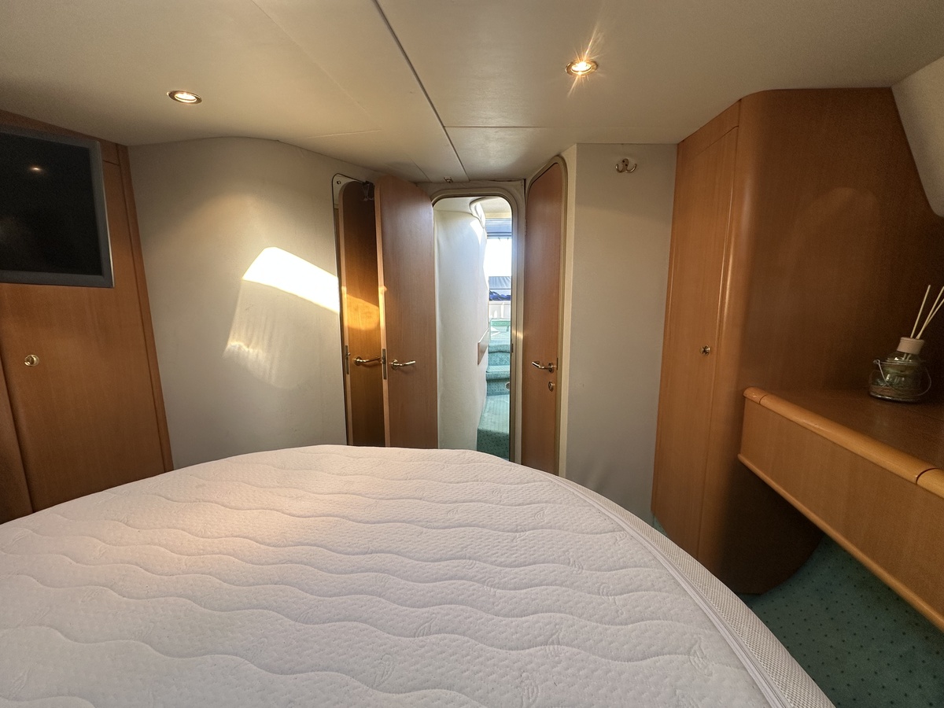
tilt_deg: -8.6
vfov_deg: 85.7
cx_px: 472
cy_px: 354
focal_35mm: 14
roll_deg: -1.0
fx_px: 382
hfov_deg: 102.1
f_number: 2.2
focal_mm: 2.22
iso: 100
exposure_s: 1/99
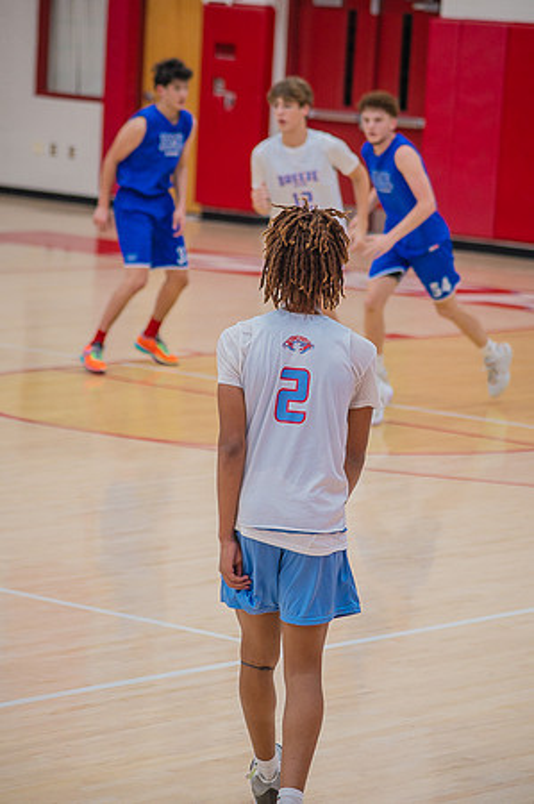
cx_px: 267
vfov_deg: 12.5
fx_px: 3679
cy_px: 402
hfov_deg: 8.3
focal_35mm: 165
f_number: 5.3
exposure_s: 1/250
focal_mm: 165
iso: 1000
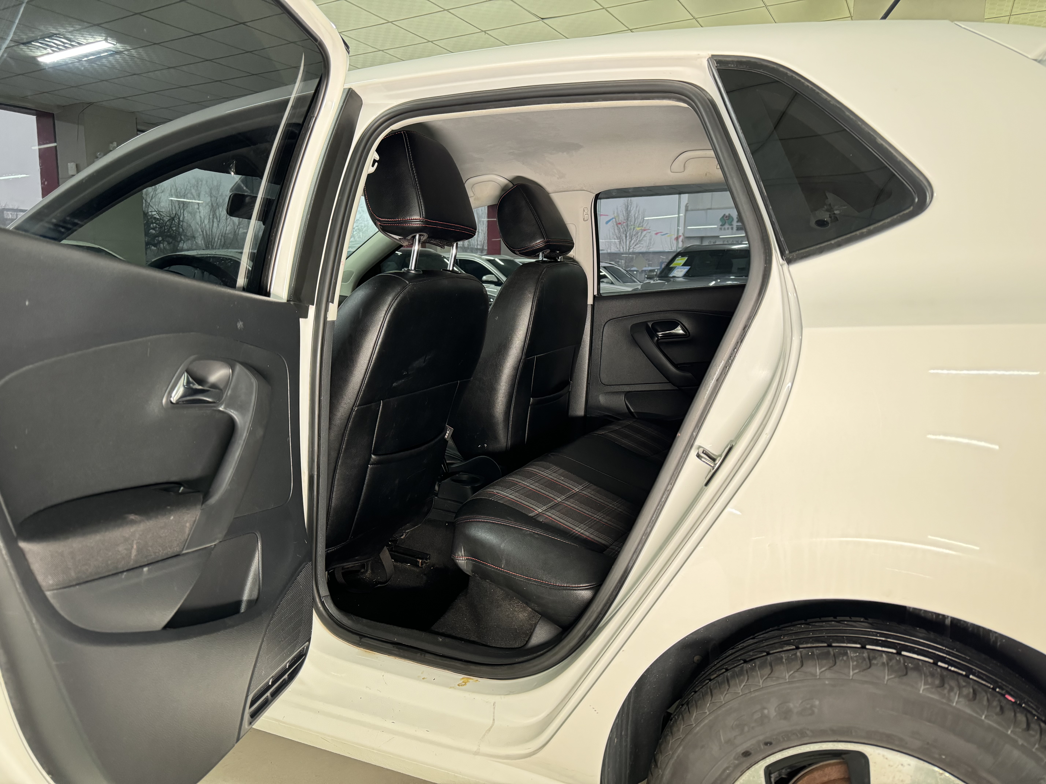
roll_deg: -1.1
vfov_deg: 56.8
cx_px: 523
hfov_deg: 71.6
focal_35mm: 24
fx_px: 725
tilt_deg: -7.5
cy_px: 392
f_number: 1.78
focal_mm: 6.76
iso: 500
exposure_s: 1/60
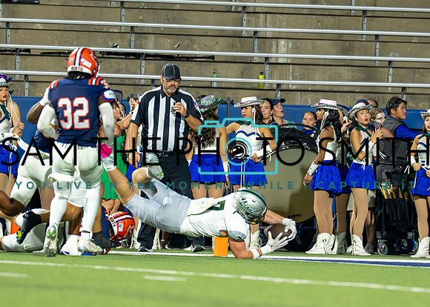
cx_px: 230
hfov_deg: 4.0
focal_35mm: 504
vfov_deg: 2.9
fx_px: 6154
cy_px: 136
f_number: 2.8
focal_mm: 200
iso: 3200
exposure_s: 1/1600
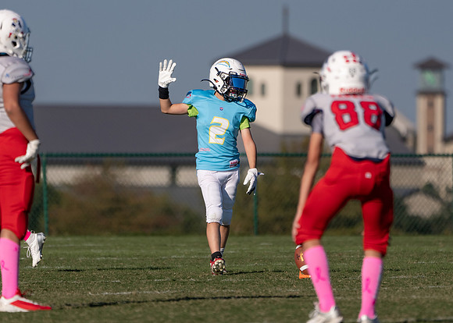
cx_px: 213
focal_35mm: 658
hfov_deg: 3.1
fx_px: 8459
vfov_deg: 2.2
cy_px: 141
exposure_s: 1/2000
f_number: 5.6
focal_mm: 400
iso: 160
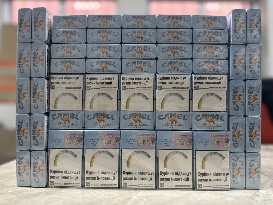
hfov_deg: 71.6
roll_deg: -0.9
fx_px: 189
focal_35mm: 24
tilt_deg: +2.0
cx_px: 136
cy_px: 102
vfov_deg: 56.8
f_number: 1.78
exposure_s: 1/106
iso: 250
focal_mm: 6.86
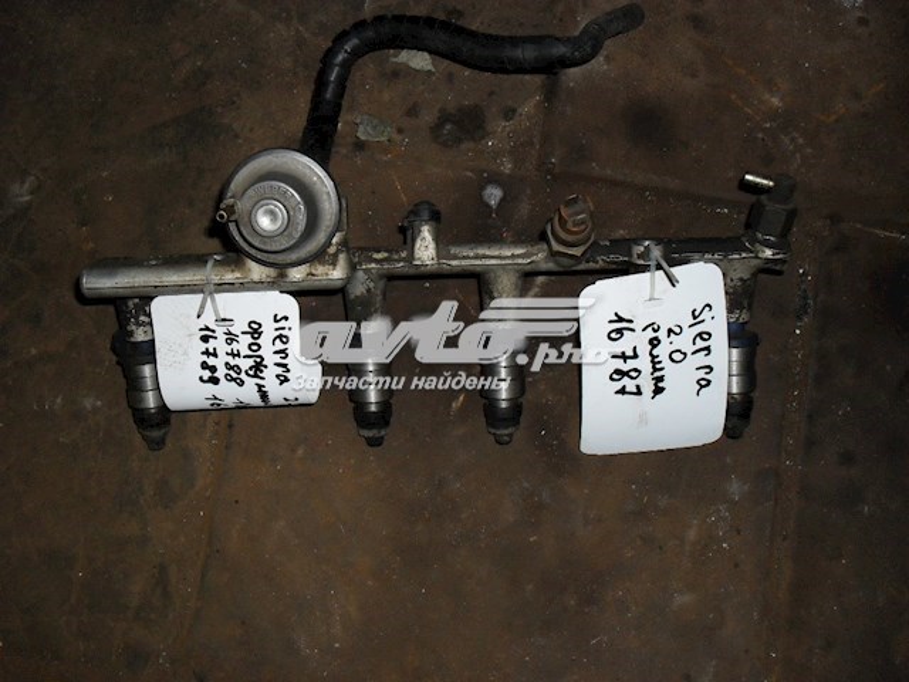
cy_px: 341
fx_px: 919
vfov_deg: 40.7
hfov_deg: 52.6
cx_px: 454
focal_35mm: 35
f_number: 3.2
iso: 200
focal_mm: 6.3
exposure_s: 1/45
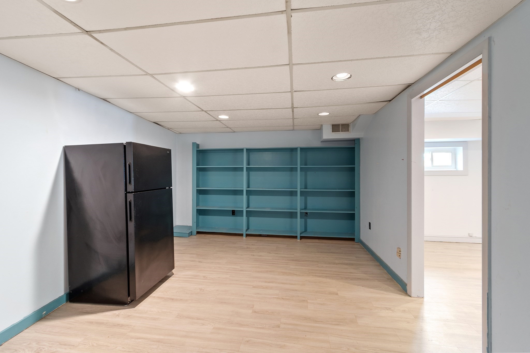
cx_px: 265
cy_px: 176
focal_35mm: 15
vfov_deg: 77.3
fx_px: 221
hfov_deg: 100.4
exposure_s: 6
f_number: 8
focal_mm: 10
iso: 320
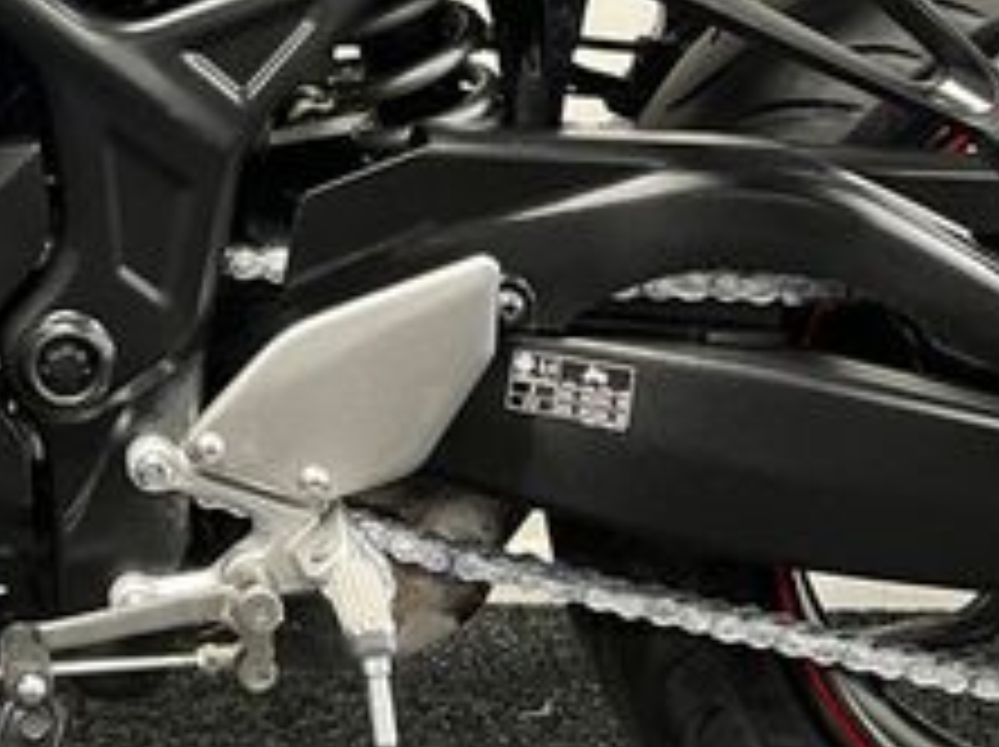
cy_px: -45
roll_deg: -0.7
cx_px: -54
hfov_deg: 24.5
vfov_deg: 18.9
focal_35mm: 75
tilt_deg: -6.1
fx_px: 2162
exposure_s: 1/33
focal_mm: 5.1
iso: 400
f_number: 1.6
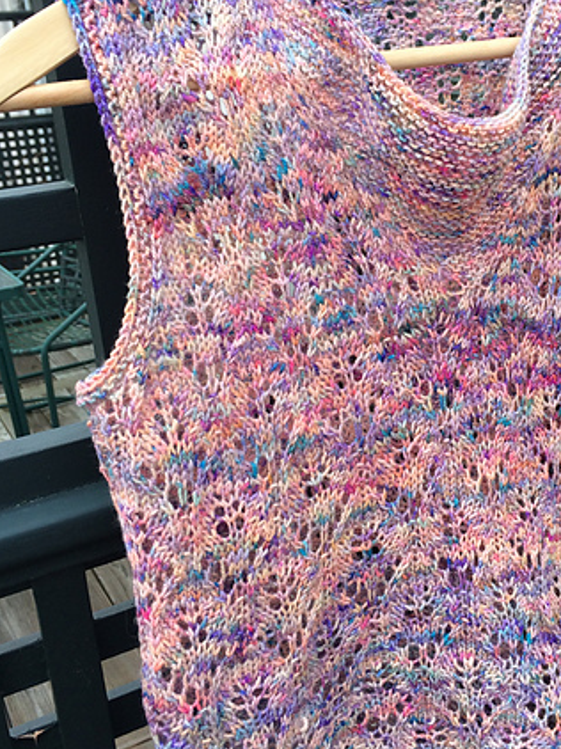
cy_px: 323
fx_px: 952
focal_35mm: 44
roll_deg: +4.2
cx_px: 392
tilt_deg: -17.7
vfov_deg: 42.9
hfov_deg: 32.5
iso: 32
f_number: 2.2
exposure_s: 1/155
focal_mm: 4.15
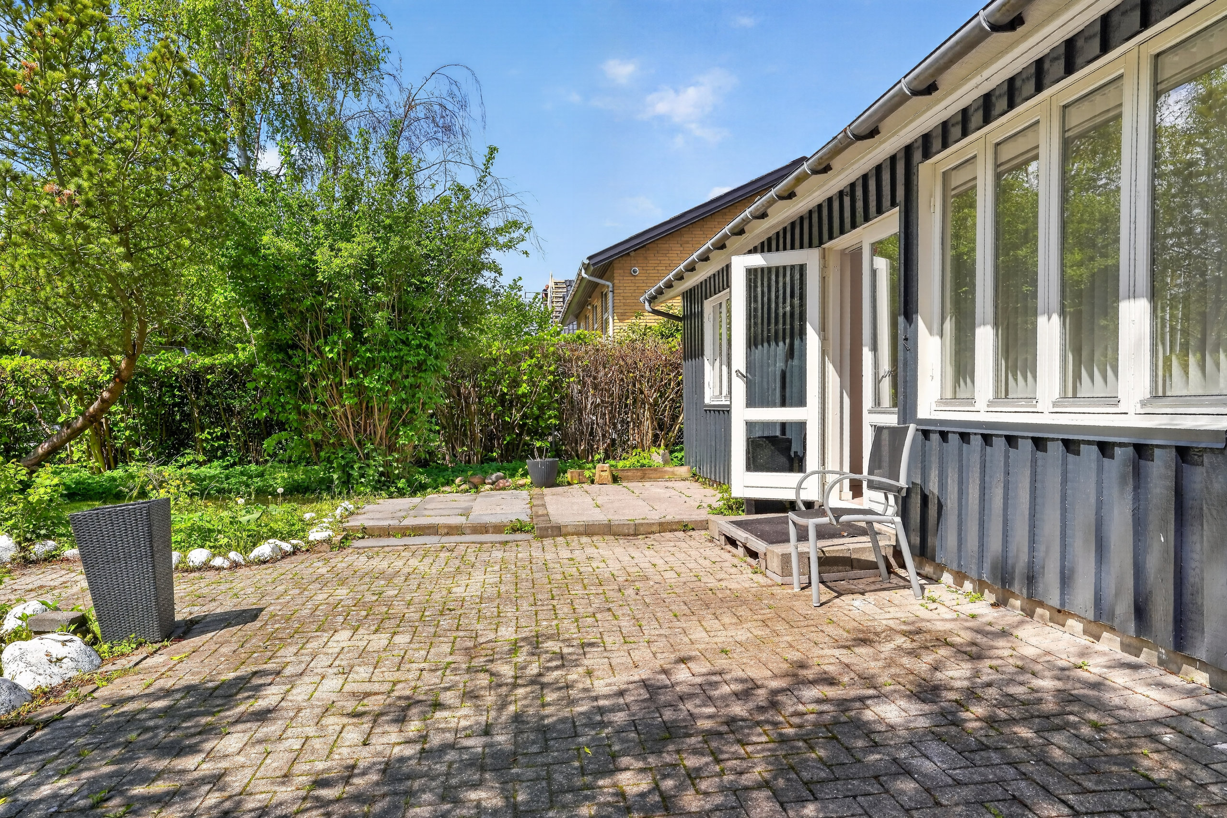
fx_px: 784
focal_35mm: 23
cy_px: 409
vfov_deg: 55.1
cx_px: 614
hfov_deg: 76.1
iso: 400
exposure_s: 1/500
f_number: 8
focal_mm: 23
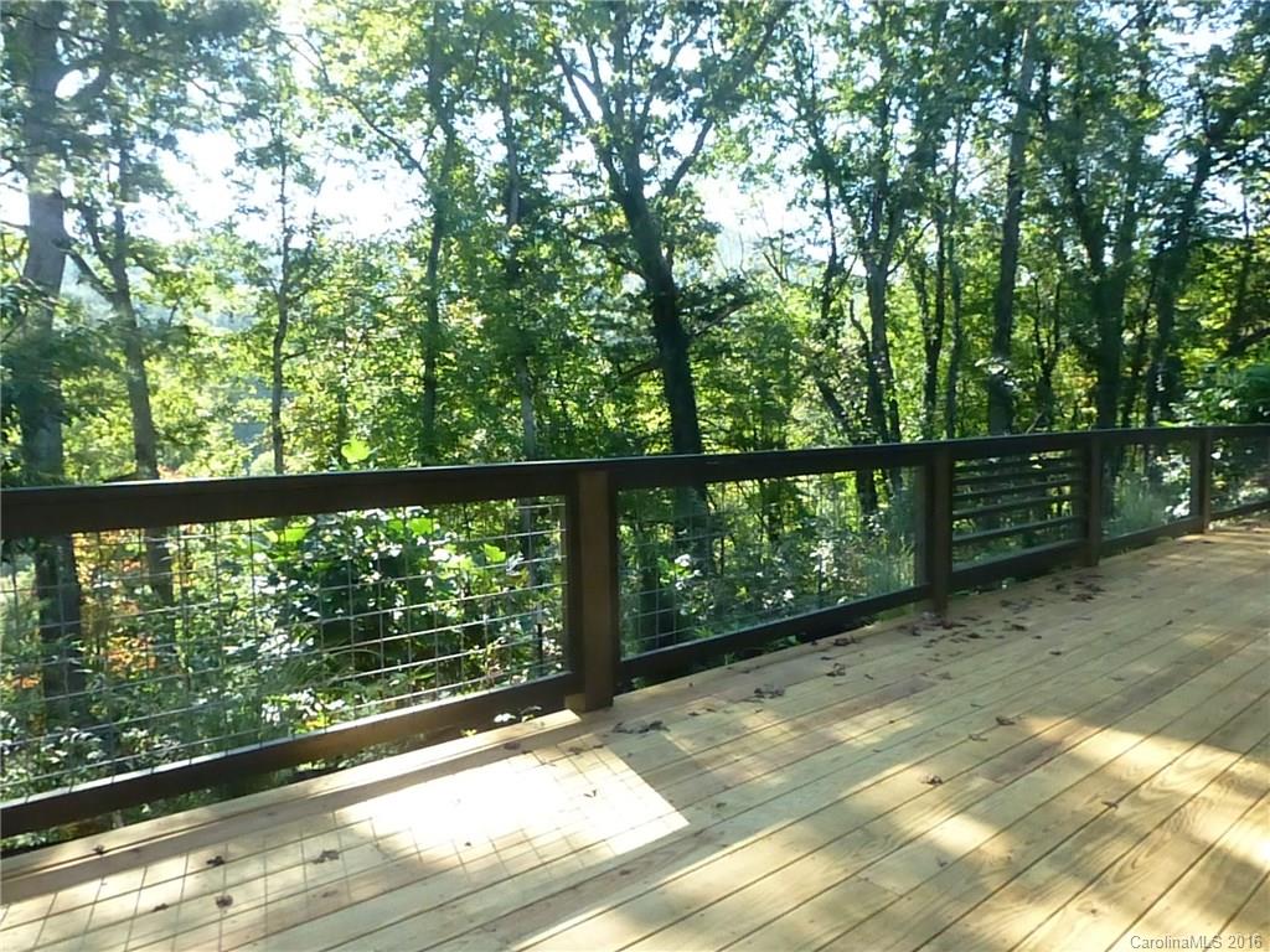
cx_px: 635
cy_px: 476
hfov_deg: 71.6
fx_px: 881
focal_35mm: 24
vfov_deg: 56.8
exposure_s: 1/1300
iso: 1600
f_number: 4
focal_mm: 4.3
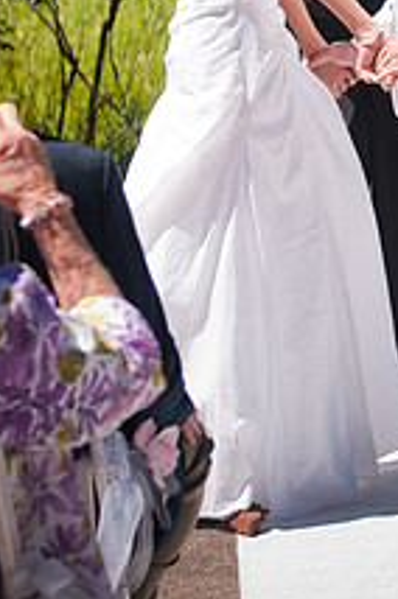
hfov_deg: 6.2
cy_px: -14
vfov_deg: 9.3
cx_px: 343
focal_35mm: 221
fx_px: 3677
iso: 500
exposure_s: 1/2000
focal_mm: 70
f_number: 4.5
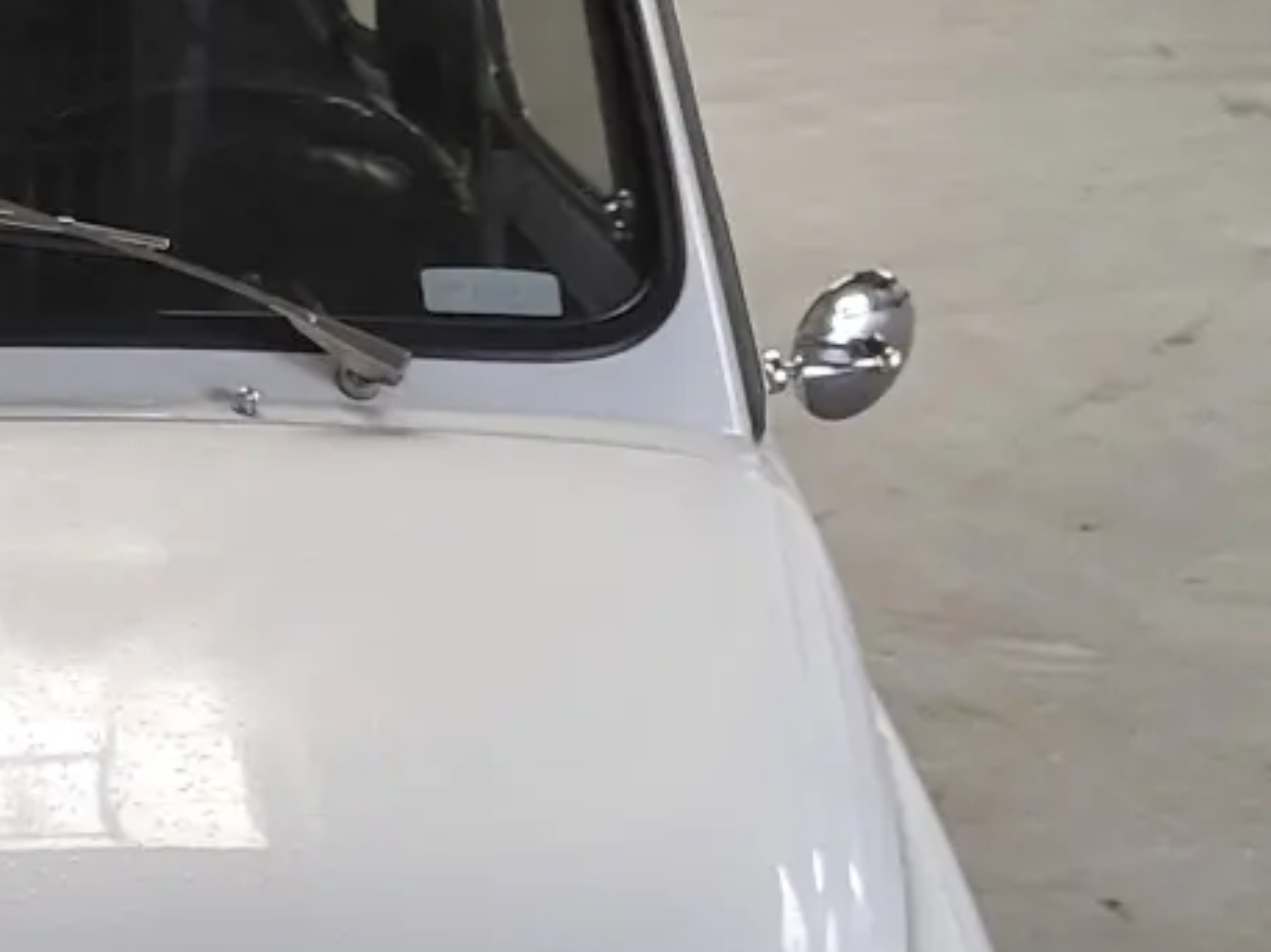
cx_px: -130
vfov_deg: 13.5
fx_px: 4000
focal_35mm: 109
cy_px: 719
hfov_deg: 17.4
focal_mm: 5.4
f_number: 1.8
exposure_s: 1/100
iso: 250
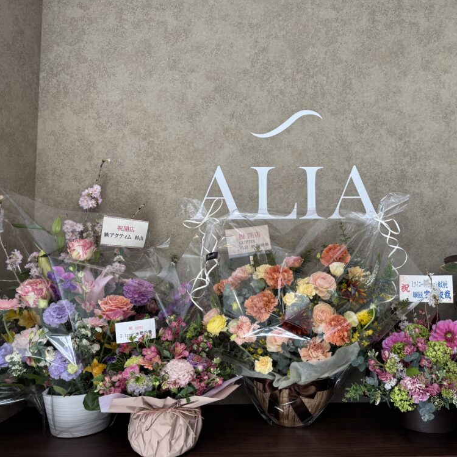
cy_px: 228
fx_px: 433
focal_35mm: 29
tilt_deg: +4.1
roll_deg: +0.5
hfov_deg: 54.8
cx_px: 292
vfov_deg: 55.6
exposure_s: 1/248
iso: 64
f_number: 1.78
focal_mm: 6.76
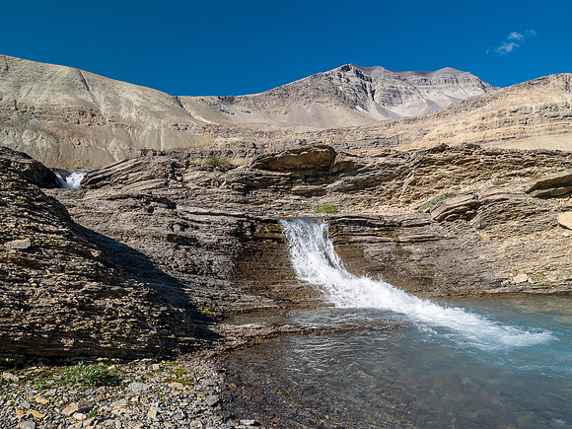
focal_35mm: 24
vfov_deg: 56.8
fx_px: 397
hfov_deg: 71.6
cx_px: 286
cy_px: 214
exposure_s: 1/160
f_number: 8
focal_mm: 12
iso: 200
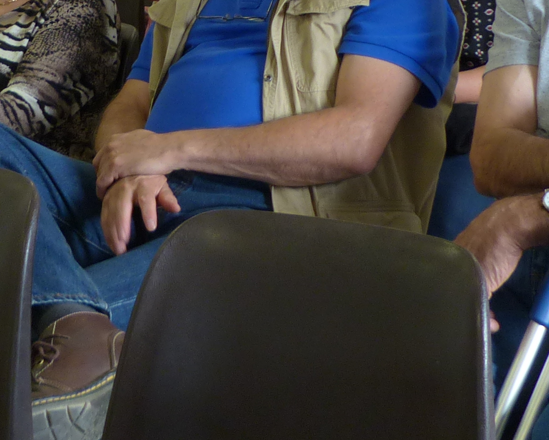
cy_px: -137
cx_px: 135
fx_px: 1641
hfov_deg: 18.9
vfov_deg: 14.6
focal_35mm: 101
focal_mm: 5.4
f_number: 2.8
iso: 100
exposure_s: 1/25
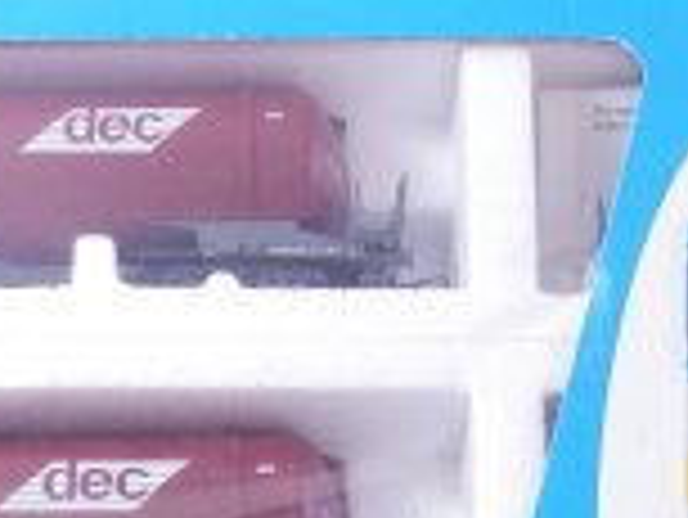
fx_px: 2884
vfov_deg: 10.2
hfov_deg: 13.6
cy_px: 536
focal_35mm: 145
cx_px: 238
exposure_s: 1/160
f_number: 3.6
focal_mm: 6.6
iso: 640
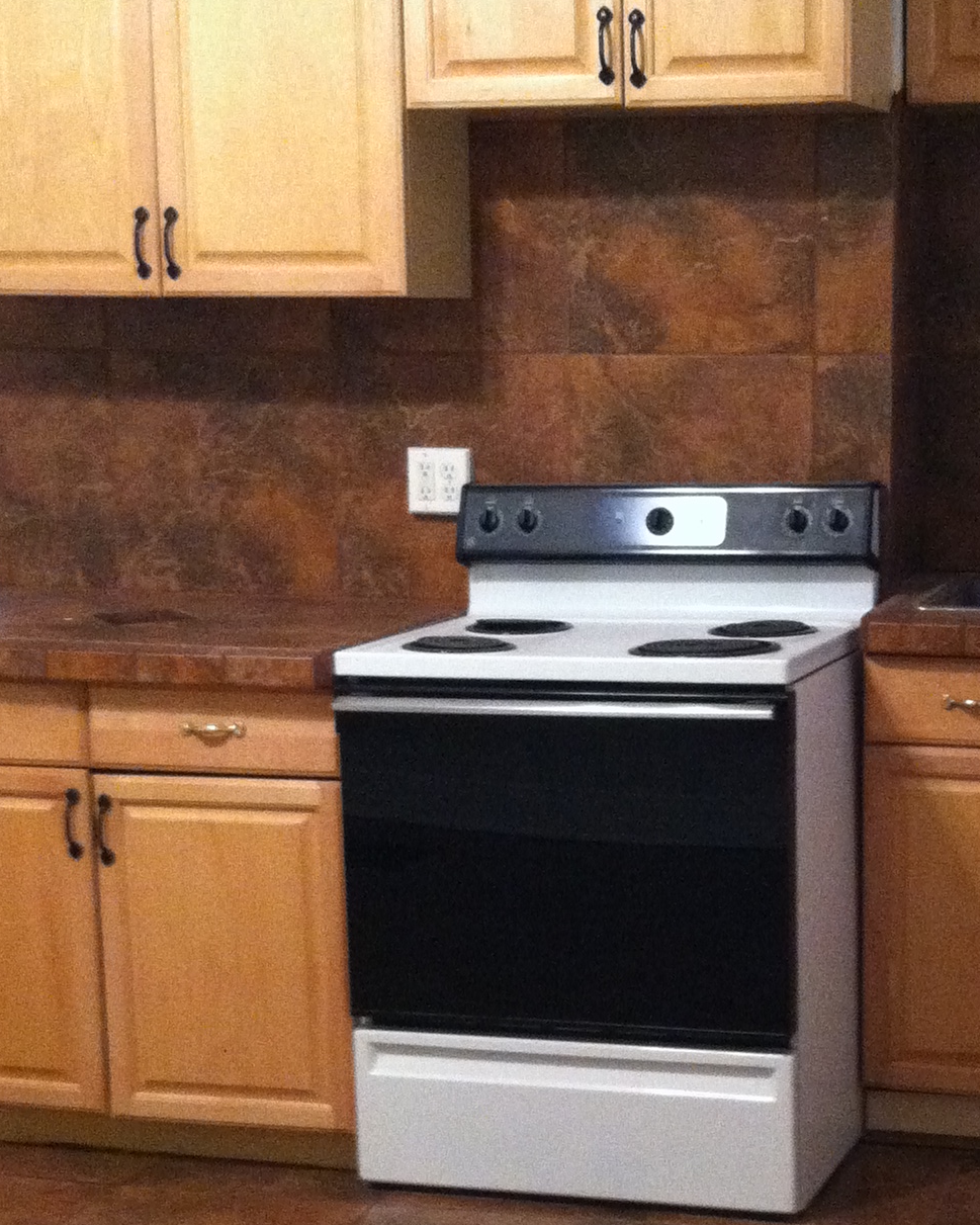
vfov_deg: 26.0
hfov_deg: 20.8
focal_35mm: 73
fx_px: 2646
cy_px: 779
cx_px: 724
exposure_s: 1/17
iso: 640
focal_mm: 3.85
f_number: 2.8
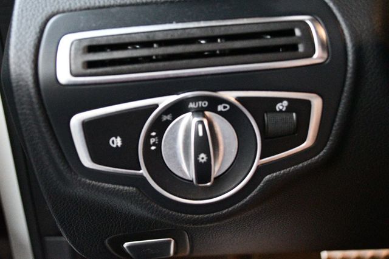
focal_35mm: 51
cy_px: 130
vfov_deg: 26.5
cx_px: 194
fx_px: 551
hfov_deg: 38.9
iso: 11400
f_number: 5
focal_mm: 34
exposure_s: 1/60
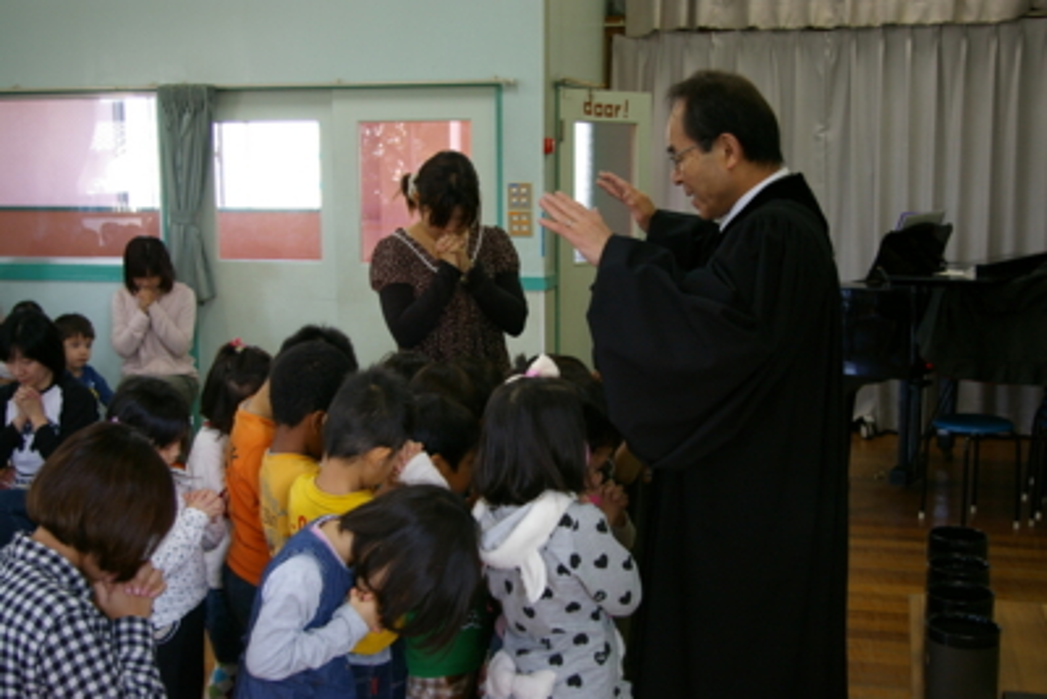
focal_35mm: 46
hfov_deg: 42.3
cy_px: 350
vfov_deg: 29.0
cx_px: 524
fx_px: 1353
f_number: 4
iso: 400
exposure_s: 1/45
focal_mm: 31
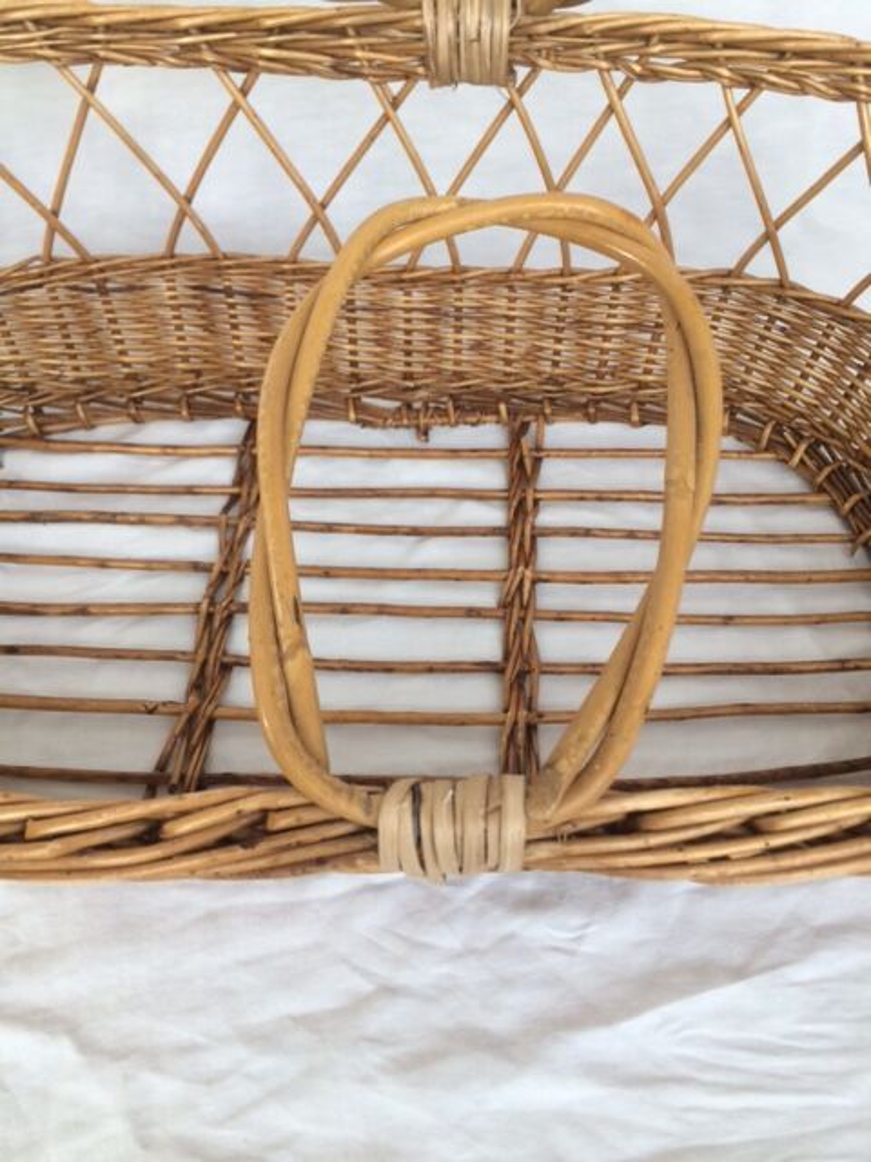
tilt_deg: -58.6
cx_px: 436
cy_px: 581
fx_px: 973
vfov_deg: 61.7
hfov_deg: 48.2
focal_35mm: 29
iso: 32
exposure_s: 1/33
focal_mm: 4.15
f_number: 2.2
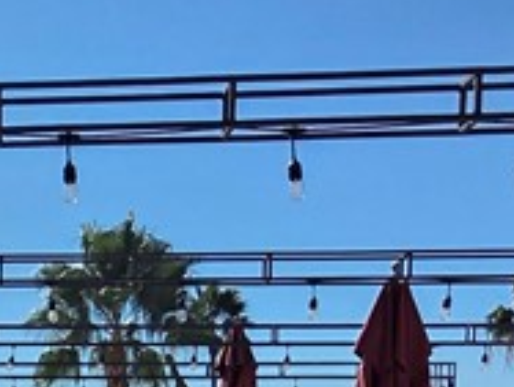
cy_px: 593
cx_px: -137
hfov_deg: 24.2
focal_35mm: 71
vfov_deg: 18.3
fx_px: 1056
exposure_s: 1/3647
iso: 50
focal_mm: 2.2
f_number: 2.2
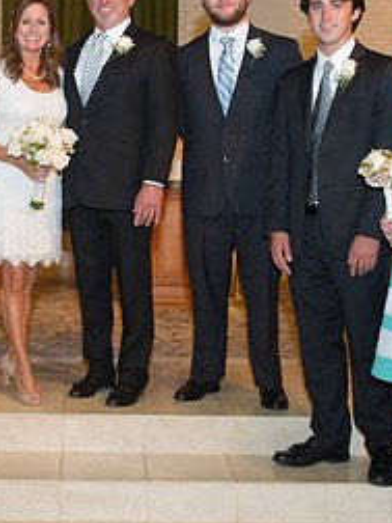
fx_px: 936
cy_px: 195
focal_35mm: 62
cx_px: 93
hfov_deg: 23.4
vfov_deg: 31.1
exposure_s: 1/125
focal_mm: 28
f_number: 5.6
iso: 1250
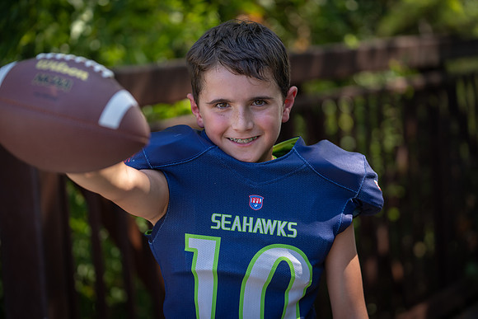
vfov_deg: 15.5
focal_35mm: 88
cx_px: 239
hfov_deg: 23.1
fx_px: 1169
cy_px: 160
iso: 100
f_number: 2.8
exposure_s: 1/320
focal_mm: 88
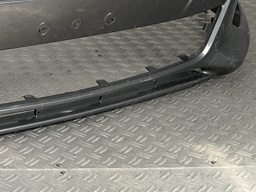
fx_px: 710
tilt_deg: -9.0
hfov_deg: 18.4
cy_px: -58
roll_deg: -1.0
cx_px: -116
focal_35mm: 96
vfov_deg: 14.7
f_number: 1.8
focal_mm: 3
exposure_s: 1/340
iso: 16
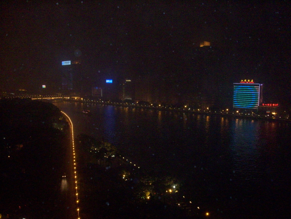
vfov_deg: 41.8
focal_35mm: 34
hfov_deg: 54.0
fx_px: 286
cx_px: 146
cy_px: 110
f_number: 2.8
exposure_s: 1/30
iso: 320
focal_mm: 5.7
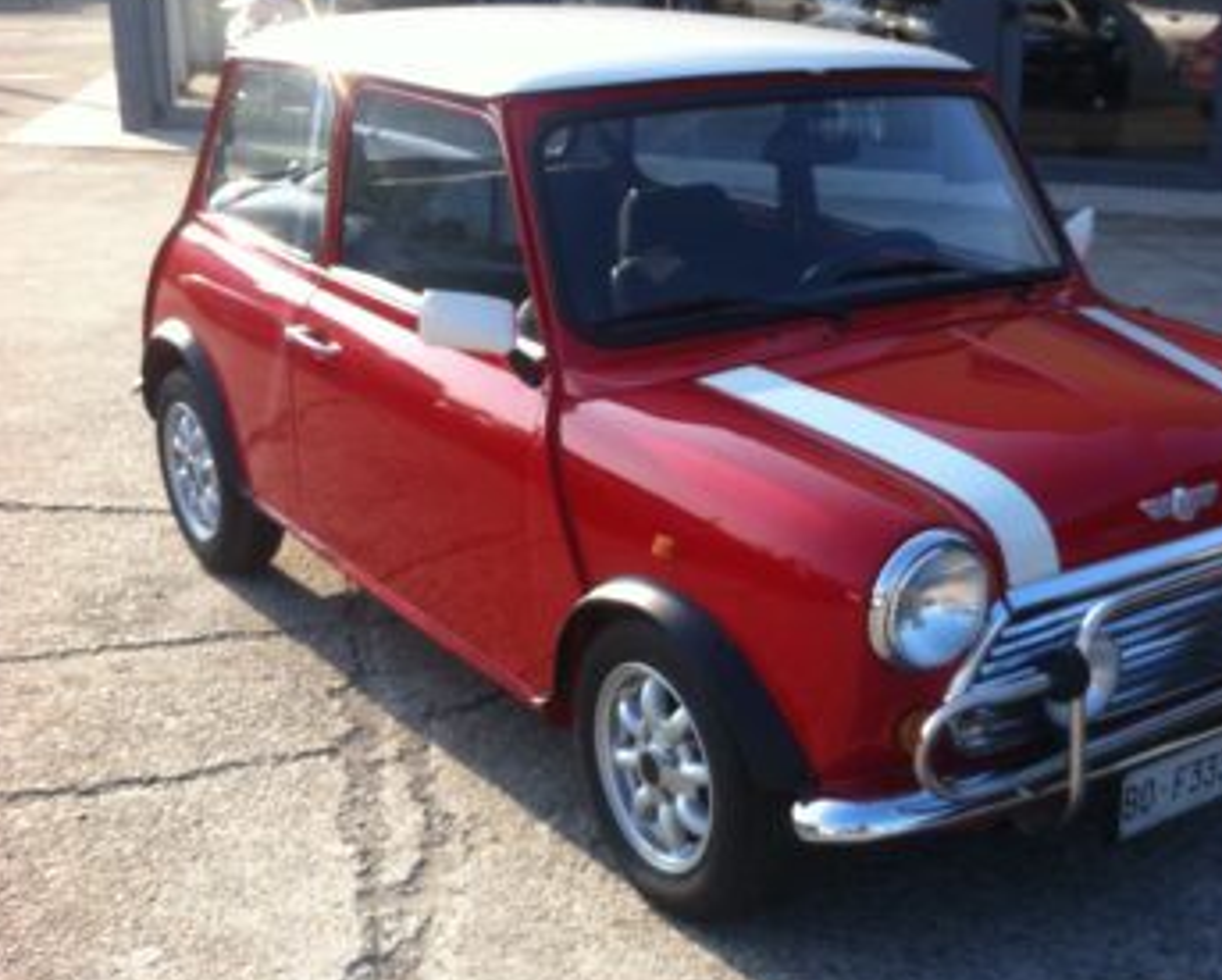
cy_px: 519
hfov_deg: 36.0
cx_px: 880
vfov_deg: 29.7
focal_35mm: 51
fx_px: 1846
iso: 80
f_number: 2.8
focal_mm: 3.85
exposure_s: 1/382
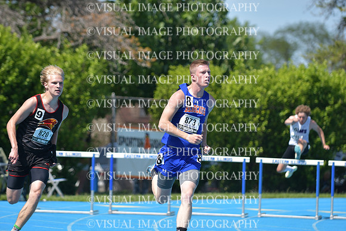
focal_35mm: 210
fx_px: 2019
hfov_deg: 9.8
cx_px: 173
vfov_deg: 6.5
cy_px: 116
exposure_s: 1/3200
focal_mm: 140
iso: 200
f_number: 4
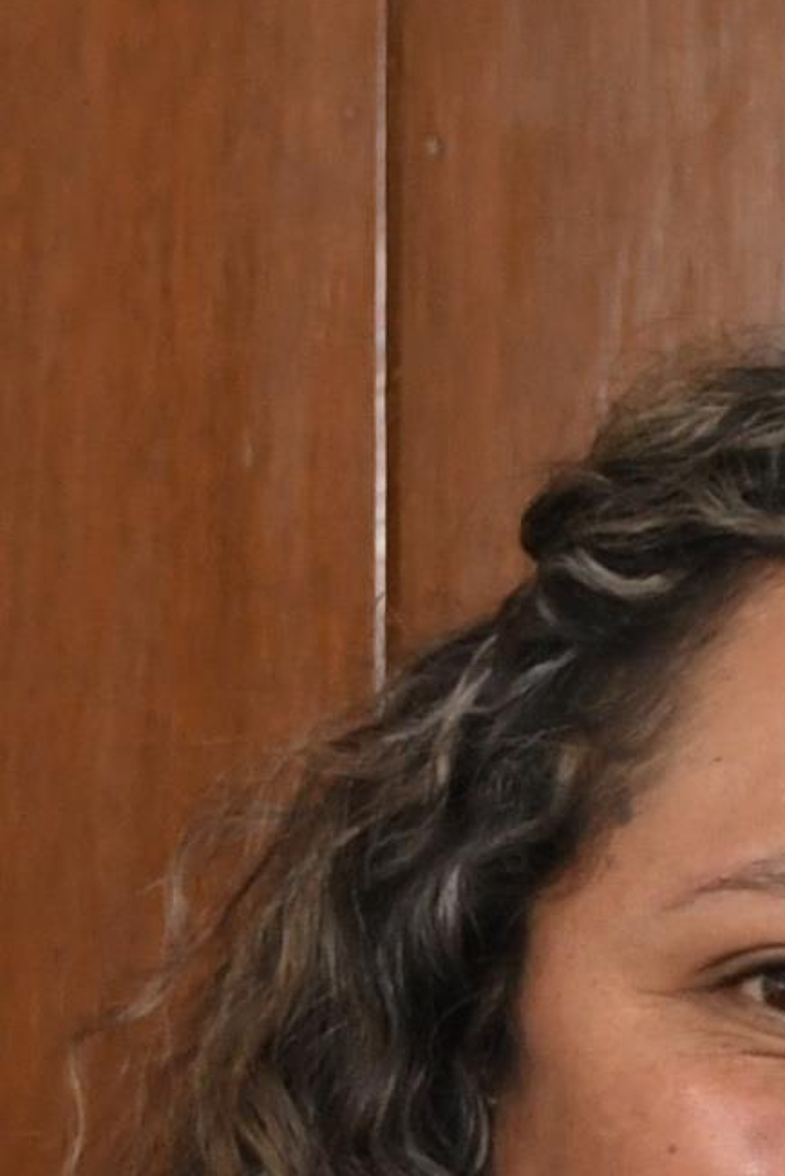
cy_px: 1755
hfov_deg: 3.7
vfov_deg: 5.6
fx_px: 11958
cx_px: 1519
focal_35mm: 366
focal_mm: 38
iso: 1250
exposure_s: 1/100
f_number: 4.2
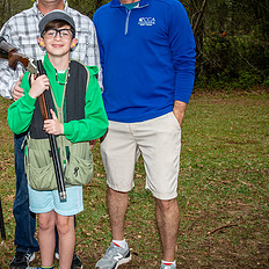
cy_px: 112
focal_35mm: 51
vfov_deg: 33.3
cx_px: 36
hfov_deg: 32.0
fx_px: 448
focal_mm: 24
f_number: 8
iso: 125
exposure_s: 1/100
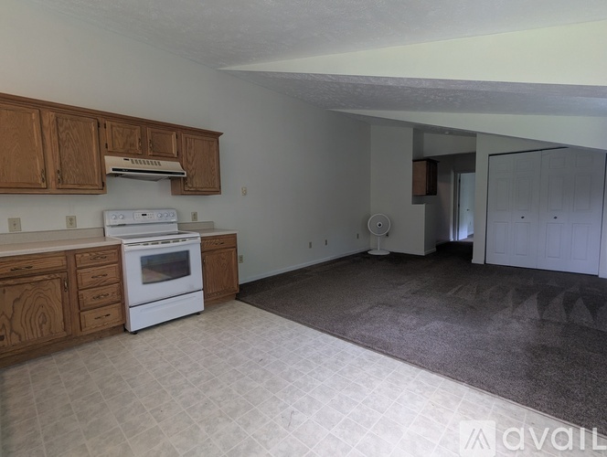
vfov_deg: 78.2
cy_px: 228
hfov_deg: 94.4
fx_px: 281
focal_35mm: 16
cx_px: 304
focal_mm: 2.35
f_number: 2.2
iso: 109
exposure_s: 1/24
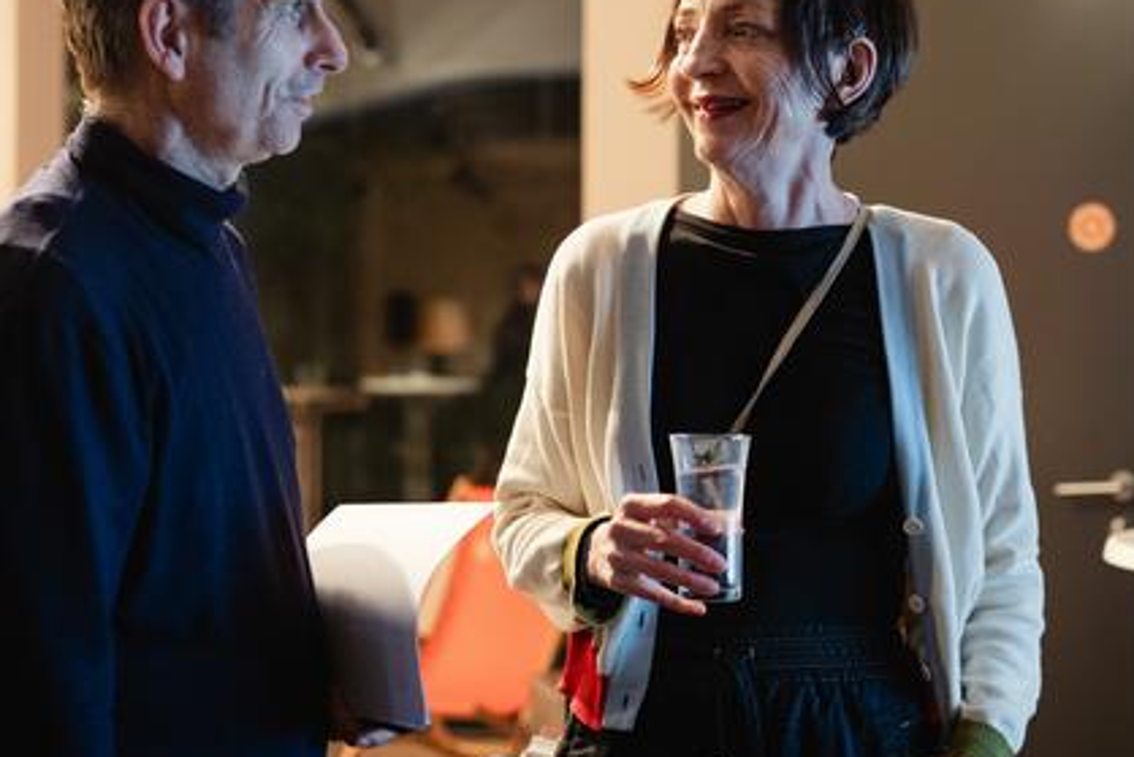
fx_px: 2363
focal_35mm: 75
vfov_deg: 18.2
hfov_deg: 27.0
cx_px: 615
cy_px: 333
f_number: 2.5
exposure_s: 1/100
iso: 1600
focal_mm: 50
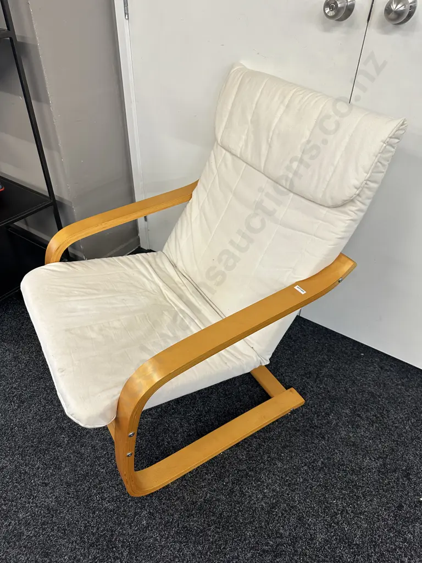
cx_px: 211
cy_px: 282
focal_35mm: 24
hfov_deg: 56.8
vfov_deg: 71.6
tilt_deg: -39.9
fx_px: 390
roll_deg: -2.4
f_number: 1.78
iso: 160
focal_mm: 6.86
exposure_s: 1/100
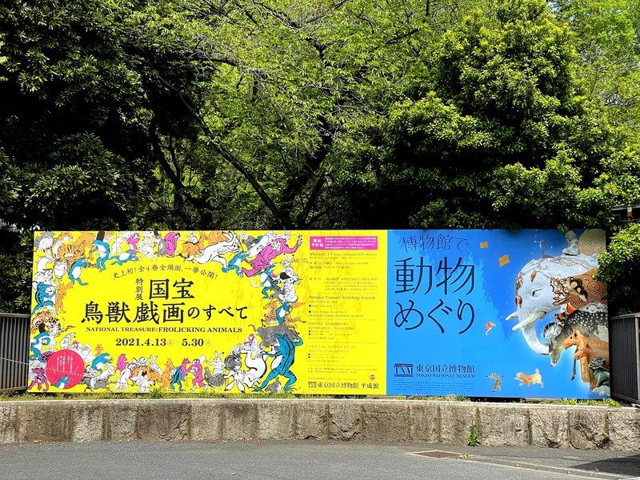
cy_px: 240
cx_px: 320
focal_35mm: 52
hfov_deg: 36.8
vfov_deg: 28.0
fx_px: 961
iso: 25
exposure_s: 1/2994
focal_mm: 6
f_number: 2
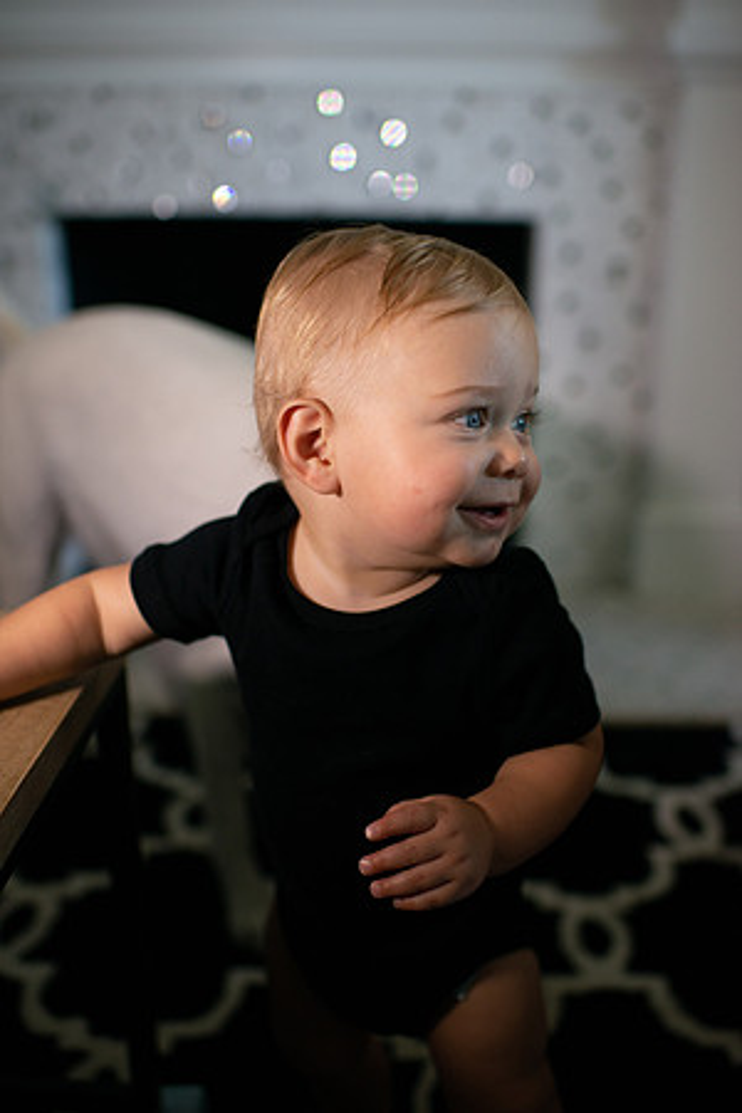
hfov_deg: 37.9
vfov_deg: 54.4
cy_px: 556
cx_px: 371
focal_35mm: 35
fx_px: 1082
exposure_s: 1/1250
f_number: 2
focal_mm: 35
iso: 640
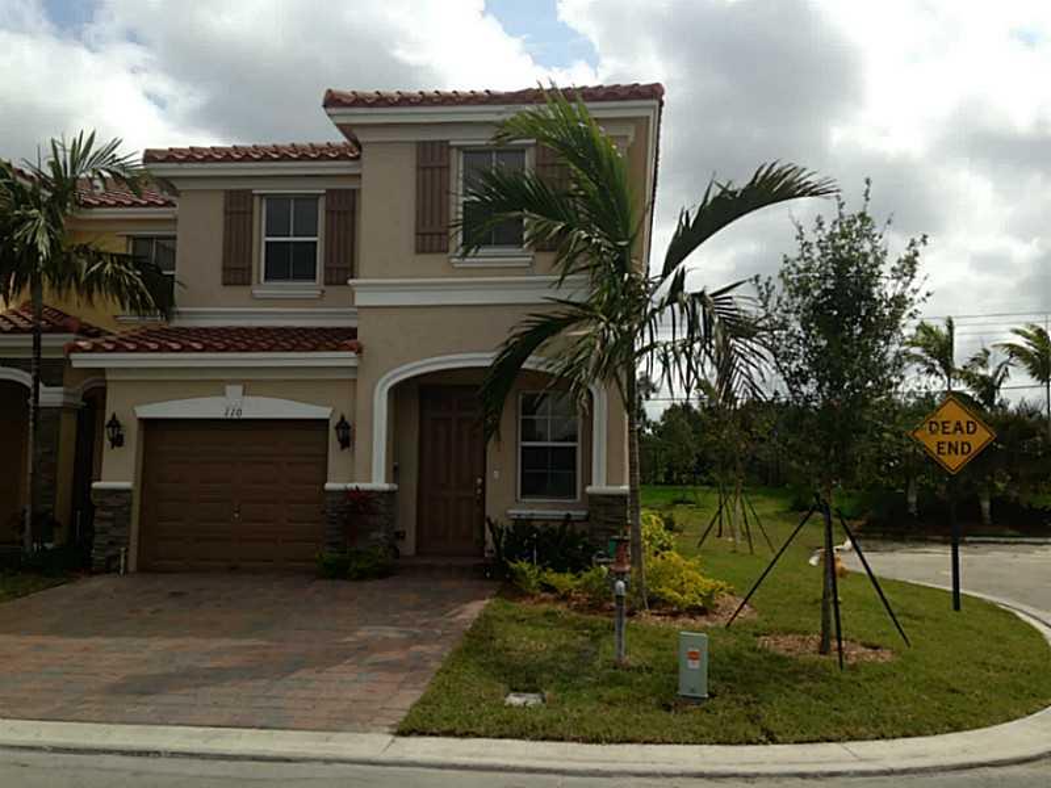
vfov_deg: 42.9
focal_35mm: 33
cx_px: 526
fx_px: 1002
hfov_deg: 55.4
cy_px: 394
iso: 50
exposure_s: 1/2008
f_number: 2.4
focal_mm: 4.13
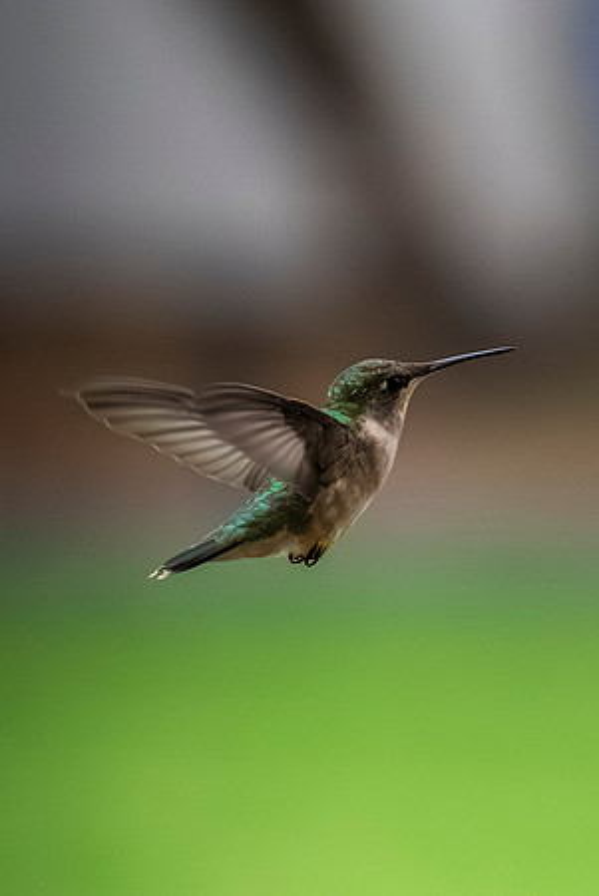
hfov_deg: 1.2
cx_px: 299
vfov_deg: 1.8
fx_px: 29281
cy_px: 564
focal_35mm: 1176
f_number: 9
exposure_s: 1/2500
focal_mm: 330
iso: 5600
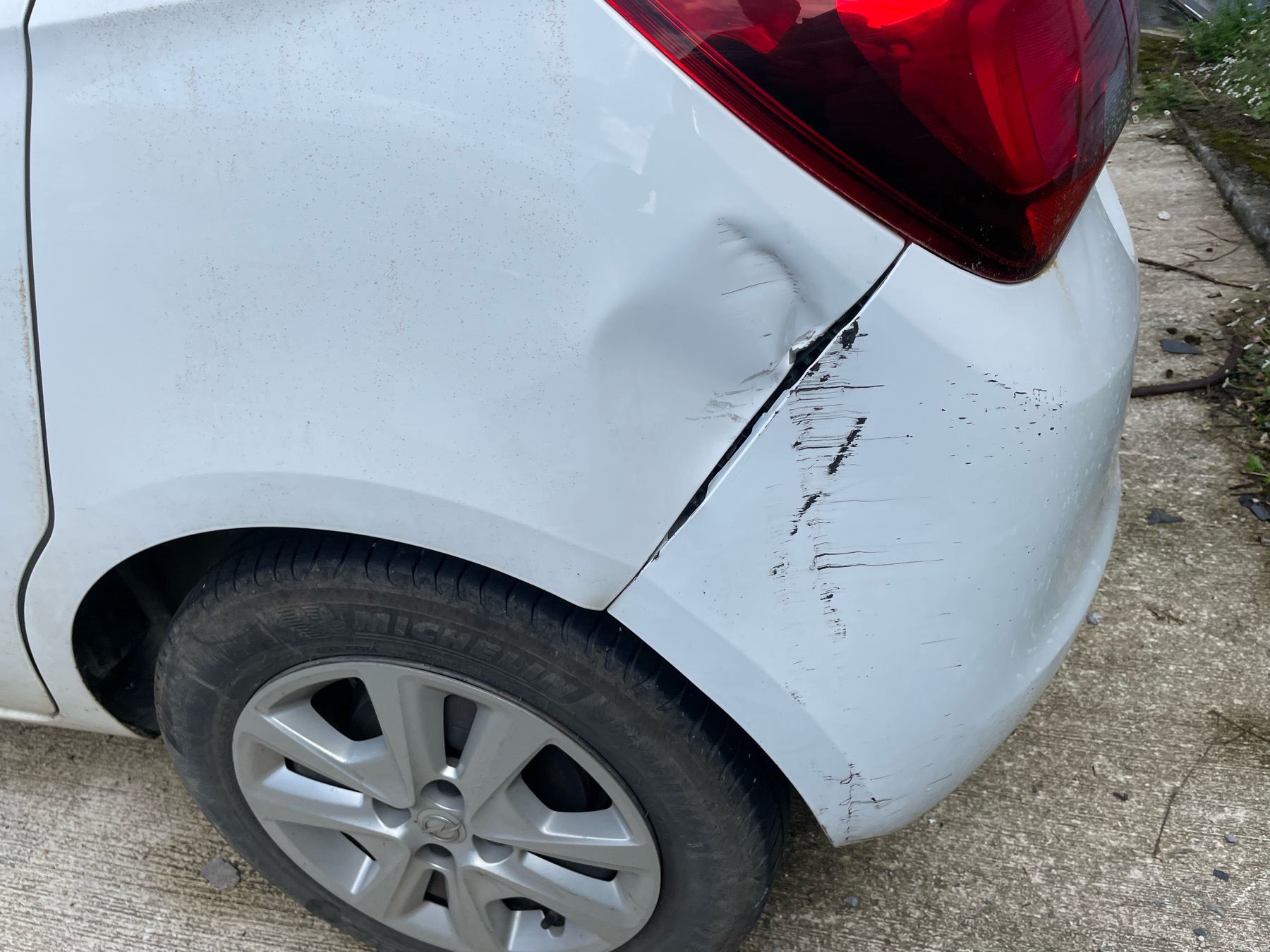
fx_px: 954
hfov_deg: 67.3
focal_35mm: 26
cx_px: 635
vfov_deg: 53.1
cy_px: 476
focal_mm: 4.2
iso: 32
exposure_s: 1/2132
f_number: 1.6
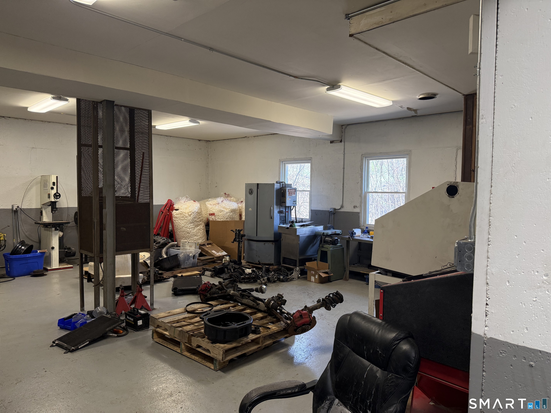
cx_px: 276
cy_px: 206
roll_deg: -0.3
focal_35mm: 24
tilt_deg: -1.6
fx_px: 382
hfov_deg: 71.6
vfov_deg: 56.8
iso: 250
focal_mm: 6.76
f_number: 1.78
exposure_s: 1/100
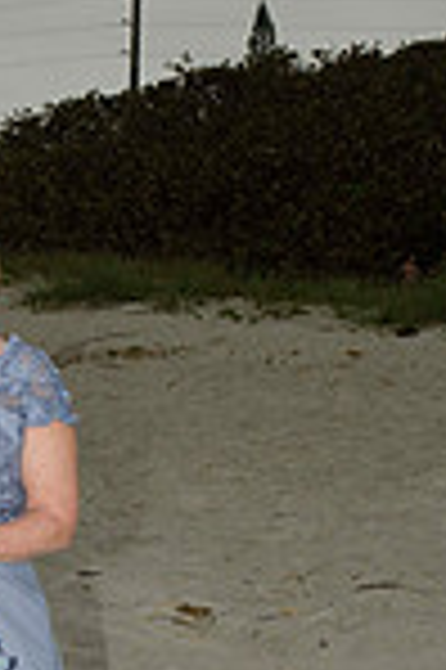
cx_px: -41
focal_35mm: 122
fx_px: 2272
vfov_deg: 16.7
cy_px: 540
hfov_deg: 11.1
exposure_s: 1/250
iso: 200
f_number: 7.1
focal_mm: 27
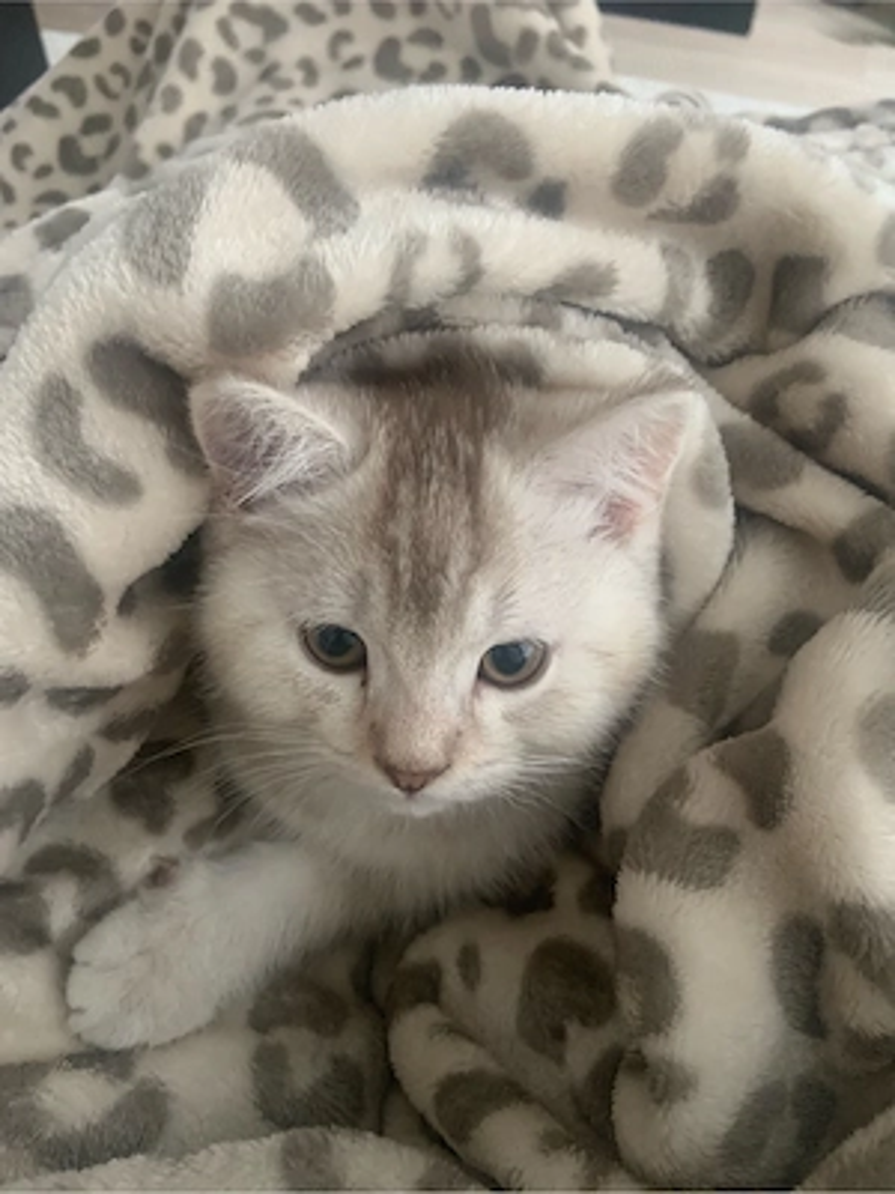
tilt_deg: -52.4
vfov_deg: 67.3
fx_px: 896
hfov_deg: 53.1
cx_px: 448
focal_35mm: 26
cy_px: 597
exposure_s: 1/33
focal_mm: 4.25
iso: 400
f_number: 1.8
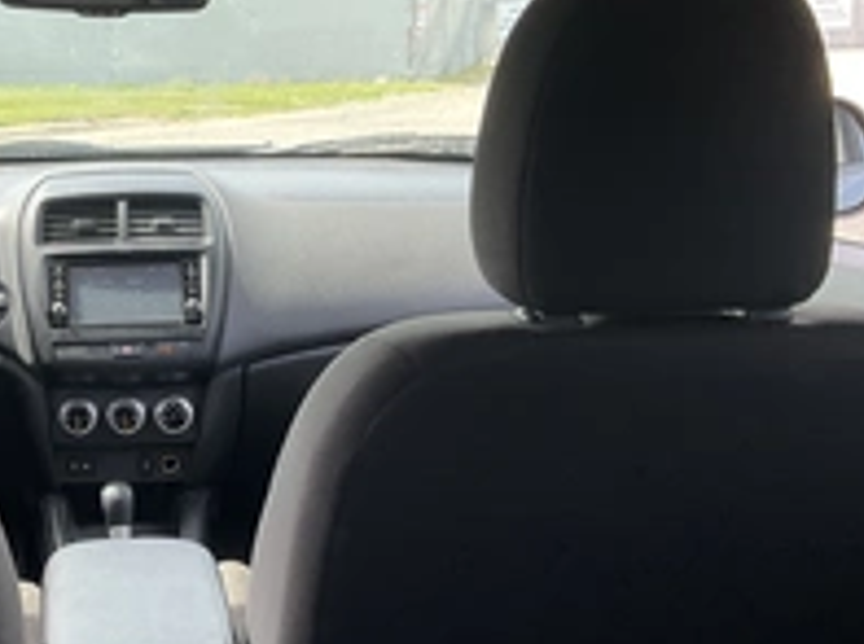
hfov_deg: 31.3
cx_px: 88
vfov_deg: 24.7
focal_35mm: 59
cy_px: 407
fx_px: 1470
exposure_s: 1/122
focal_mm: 3
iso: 32
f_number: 1.8
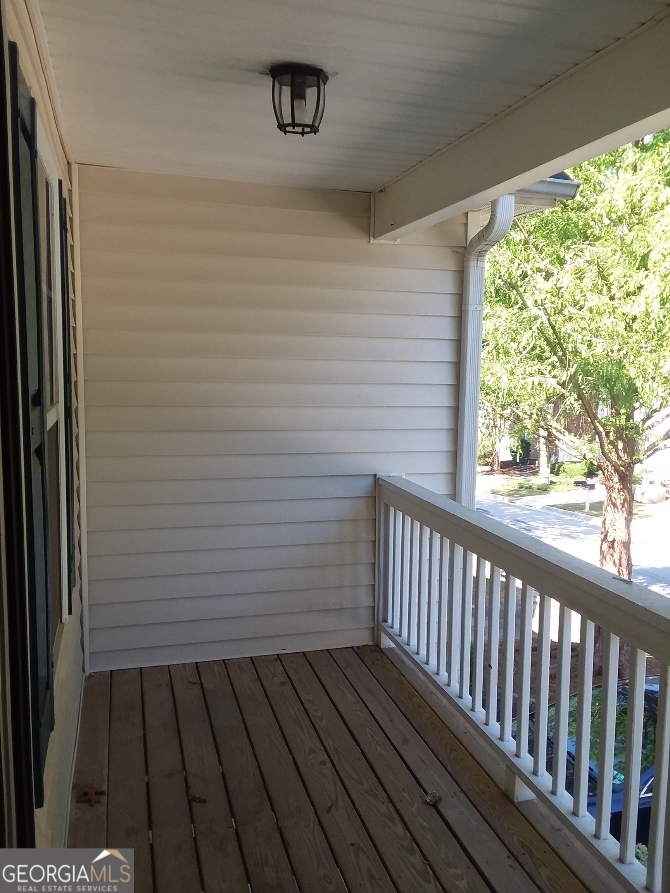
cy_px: 446
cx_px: 335
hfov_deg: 48.2
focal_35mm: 29
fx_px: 748
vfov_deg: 61.7
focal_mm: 2.47
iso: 40
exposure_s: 1/179
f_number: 1.9
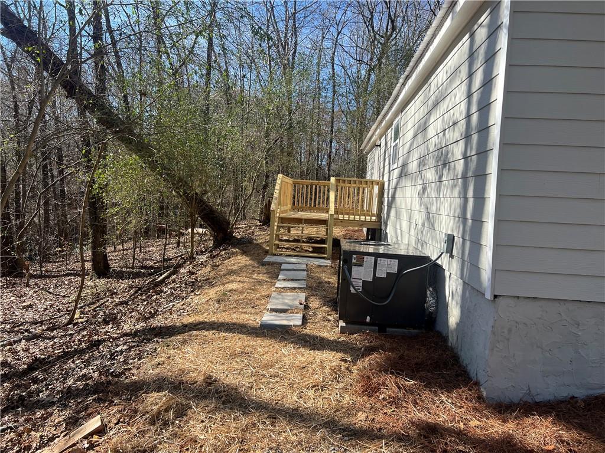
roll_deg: -3.5
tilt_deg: -5.5
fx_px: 454
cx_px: 302
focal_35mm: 26
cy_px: 226
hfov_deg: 67.3
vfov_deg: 53.1
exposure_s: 1/1531
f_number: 1.5
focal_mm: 5.7
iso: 50
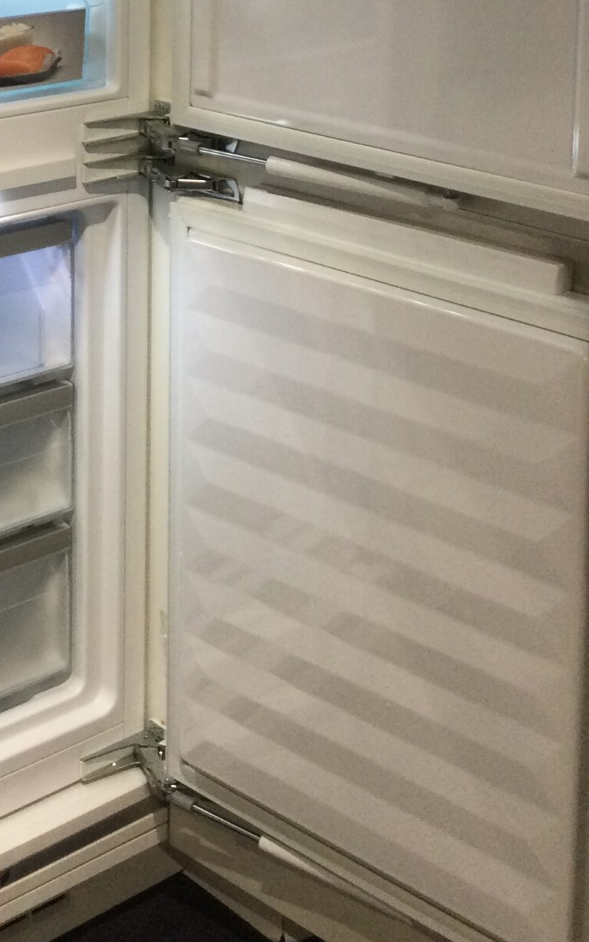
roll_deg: +1.1
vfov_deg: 27.8
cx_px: 103
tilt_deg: -7.7
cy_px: -30
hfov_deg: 18.7
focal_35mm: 69
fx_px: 1772
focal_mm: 3.3
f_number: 2.4
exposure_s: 1/33
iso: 64
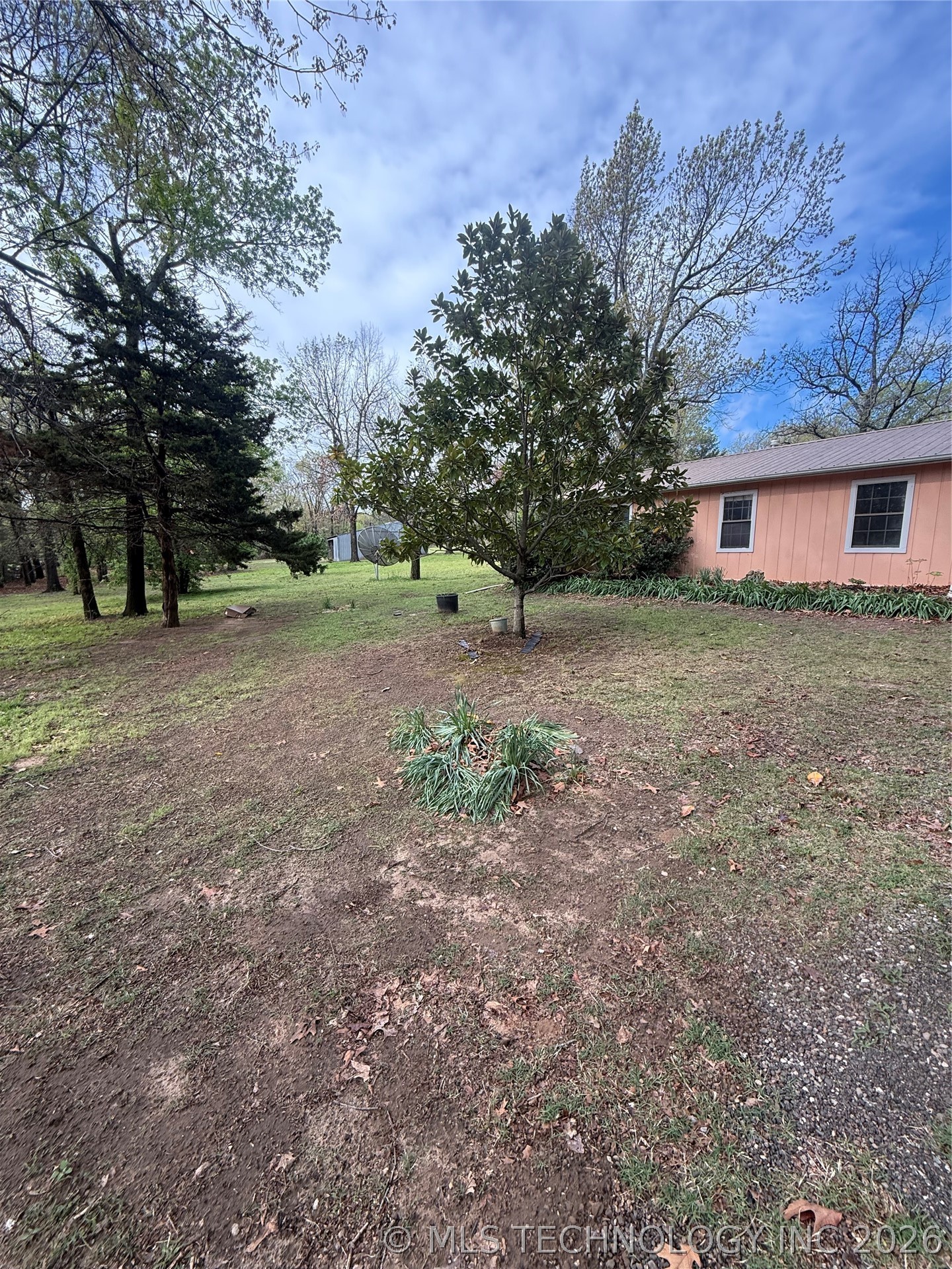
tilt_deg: -7.0
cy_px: 634
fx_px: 513
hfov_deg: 85.7
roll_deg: -0.6
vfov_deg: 102.1
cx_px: 476
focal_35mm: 14
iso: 64
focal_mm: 2.22
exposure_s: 1/300
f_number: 2.2
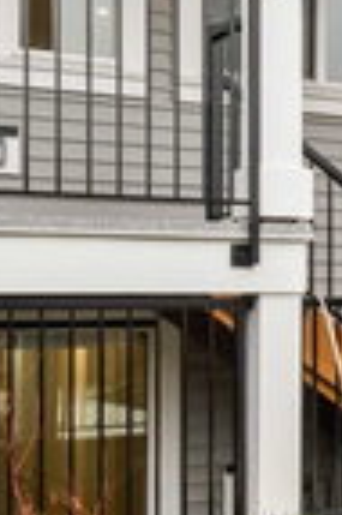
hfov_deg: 14.0
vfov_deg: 24.2
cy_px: 276
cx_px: 662
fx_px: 1200
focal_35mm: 84
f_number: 8
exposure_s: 1/15
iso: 125
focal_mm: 10
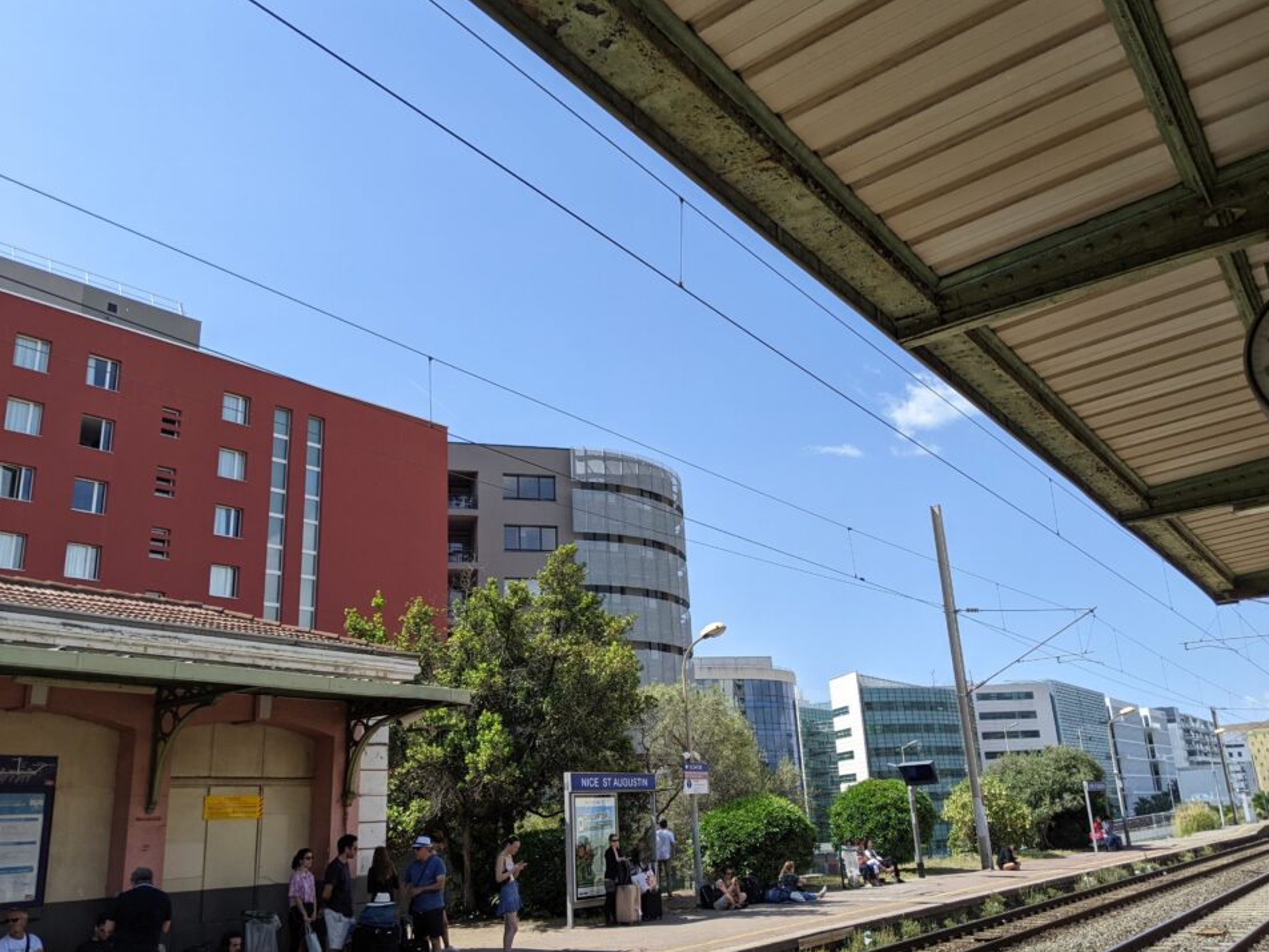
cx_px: 671
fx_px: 1063
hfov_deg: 61.6
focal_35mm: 29
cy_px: 443
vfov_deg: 48.2
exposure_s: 1/2933
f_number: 1.8
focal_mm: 4.44
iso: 67
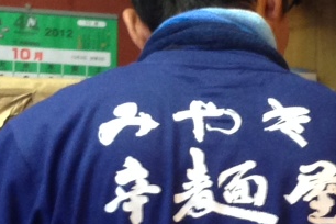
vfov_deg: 7.5
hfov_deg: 11.2
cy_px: 163
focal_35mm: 183
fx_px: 1708
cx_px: 229
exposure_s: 1/20
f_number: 2.4
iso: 100
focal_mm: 4.13
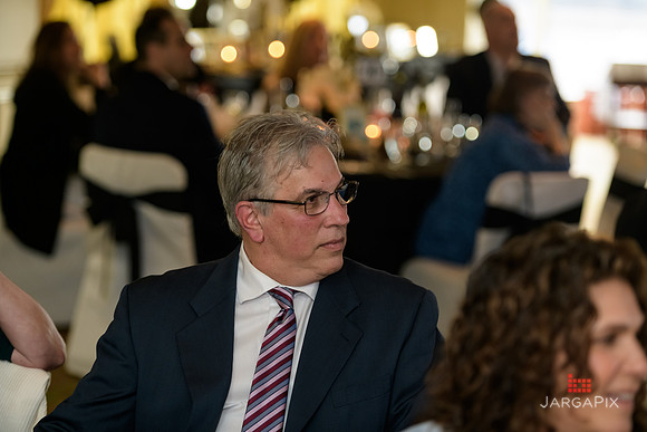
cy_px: 216
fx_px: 2085
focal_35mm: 116
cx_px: 324
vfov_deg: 11.8
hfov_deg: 17.6
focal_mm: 116
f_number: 3.2
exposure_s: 1/125
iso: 1600
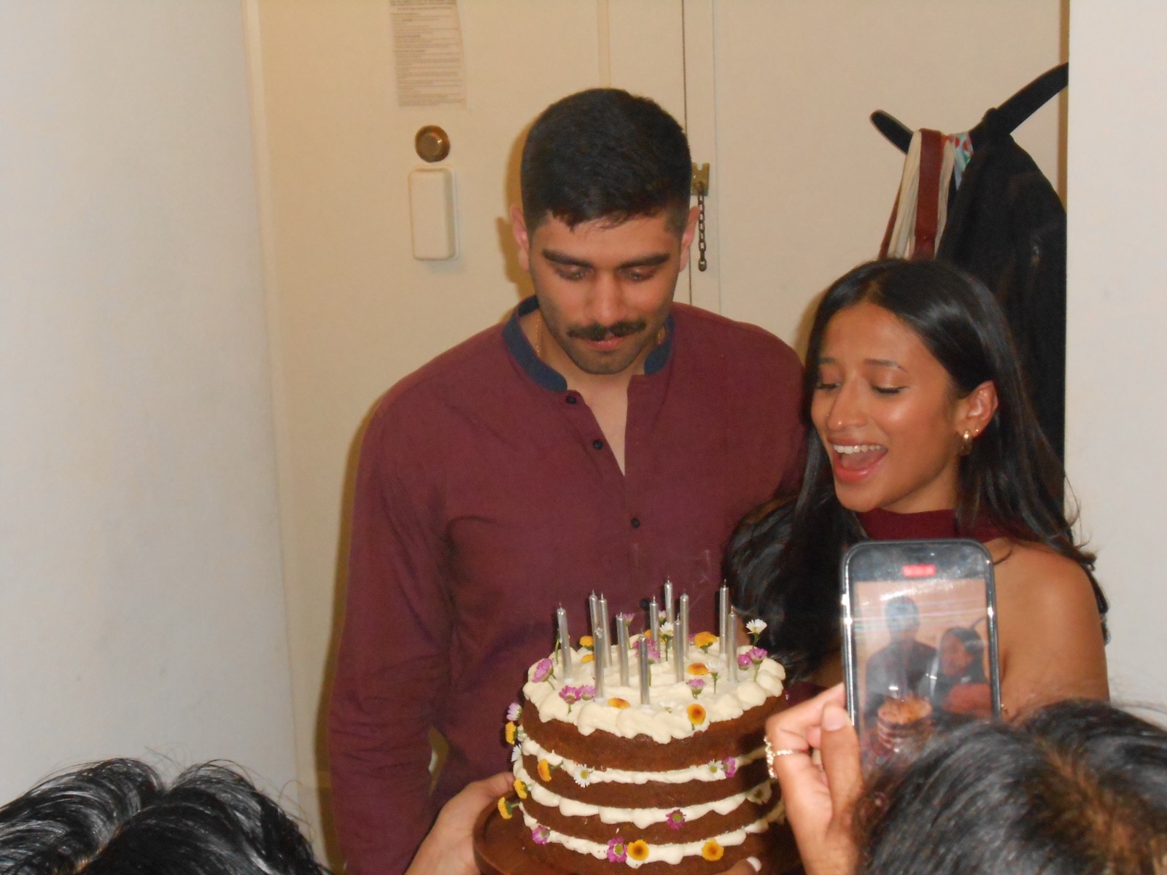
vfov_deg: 20.4
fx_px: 2427
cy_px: 438
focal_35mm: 72
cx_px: 584
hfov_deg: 27.0
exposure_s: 1/60
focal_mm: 12.8
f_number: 6
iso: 800
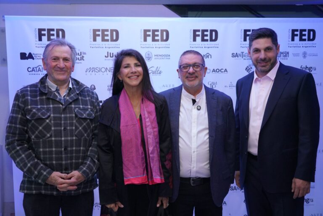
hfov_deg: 47.4
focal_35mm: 41
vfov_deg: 32.6
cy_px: 108
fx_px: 368
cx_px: 162
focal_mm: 41
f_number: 4.5
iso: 4000
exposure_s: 1/160
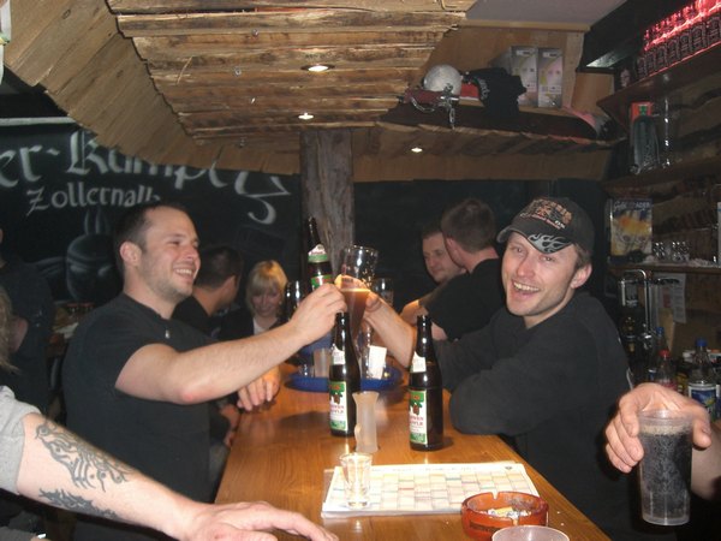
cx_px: 360
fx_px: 791
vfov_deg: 37.7
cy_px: 270
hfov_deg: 49.0
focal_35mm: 38
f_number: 2.7
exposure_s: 1/60
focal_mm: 6.2
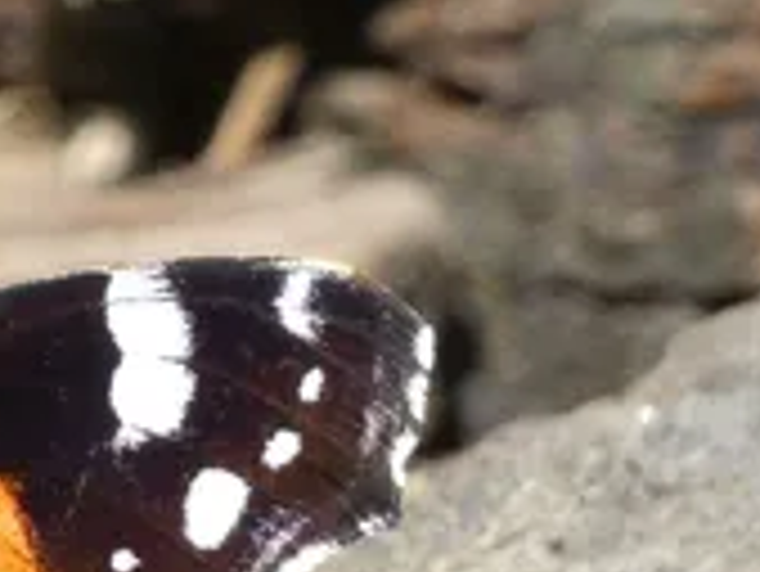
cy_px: 567
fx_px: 34406
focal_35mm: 1566
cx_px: -508
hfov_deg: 1.3
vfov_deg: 1.0
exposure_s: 1/80
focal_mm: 74
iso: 125
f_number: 5.6
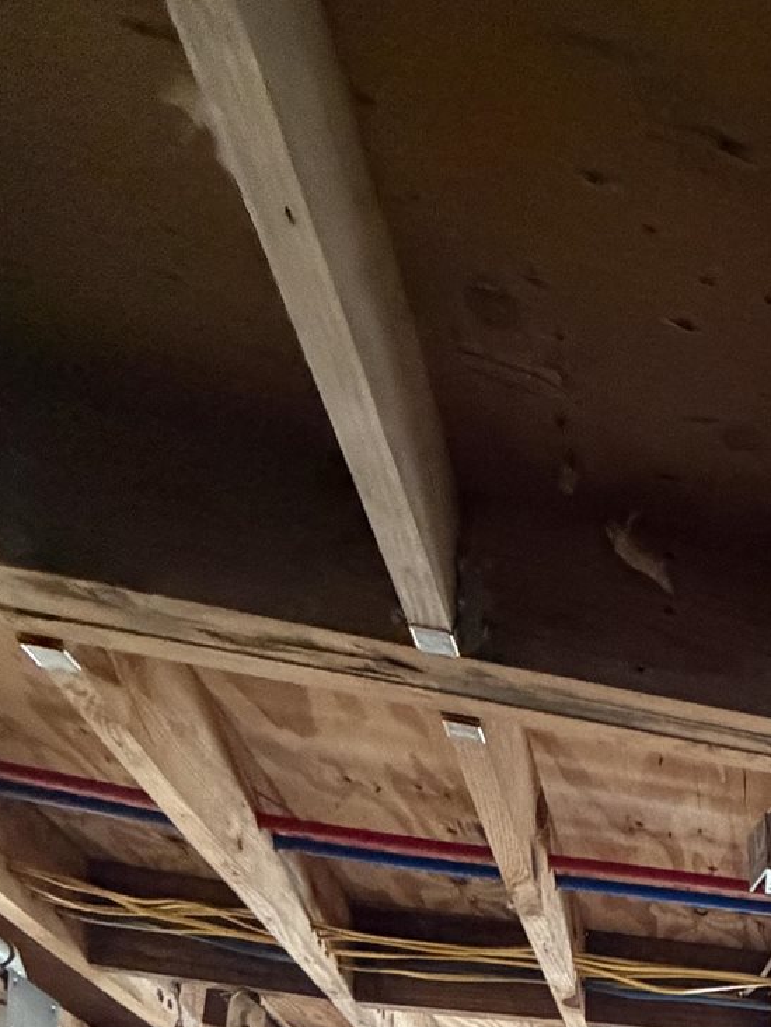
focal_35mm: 44
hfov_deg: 24.7
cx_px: 1179
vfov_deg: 29.2
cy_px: 1491
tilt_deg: -3.0
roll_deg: -0.7
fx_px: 1306
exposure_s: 1/60
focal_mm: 2.22
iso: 640
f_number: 2.2
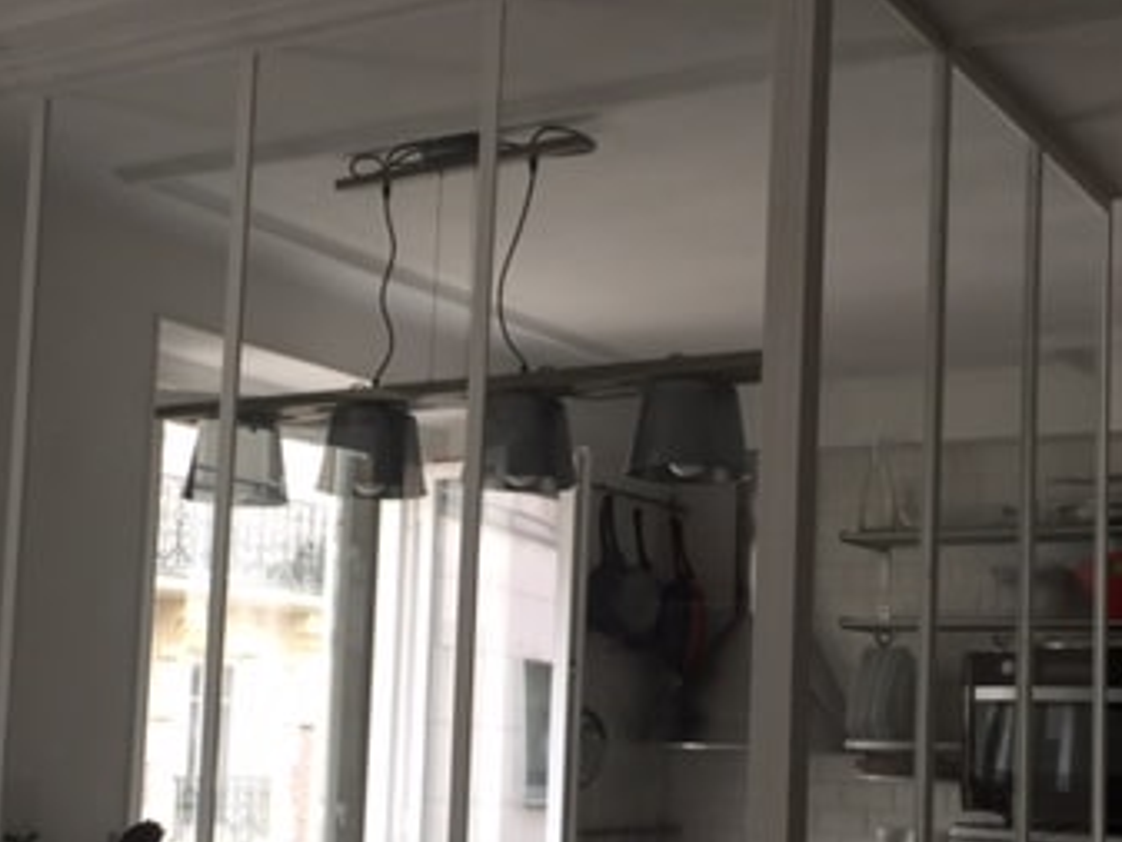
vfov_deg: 26.4
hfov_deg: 34.9
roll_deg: -3.5
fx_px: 1783
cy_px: 579
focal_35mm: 55
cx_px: 523
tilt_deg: +6.5
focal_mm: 4.15
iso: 32
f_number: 2.2
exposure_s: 1/33
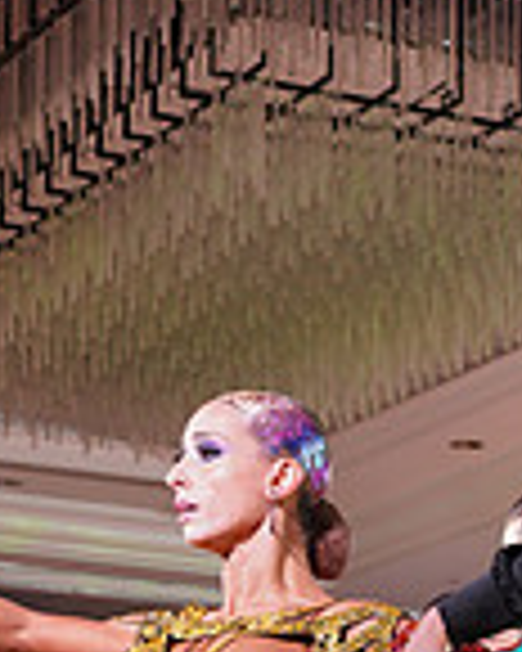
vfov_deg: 11.6
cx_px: 551
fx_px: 3109
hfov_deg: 9.5
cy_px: 877
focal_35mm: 161
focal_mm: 43
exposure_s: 1/160
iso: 1600
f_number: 4.5
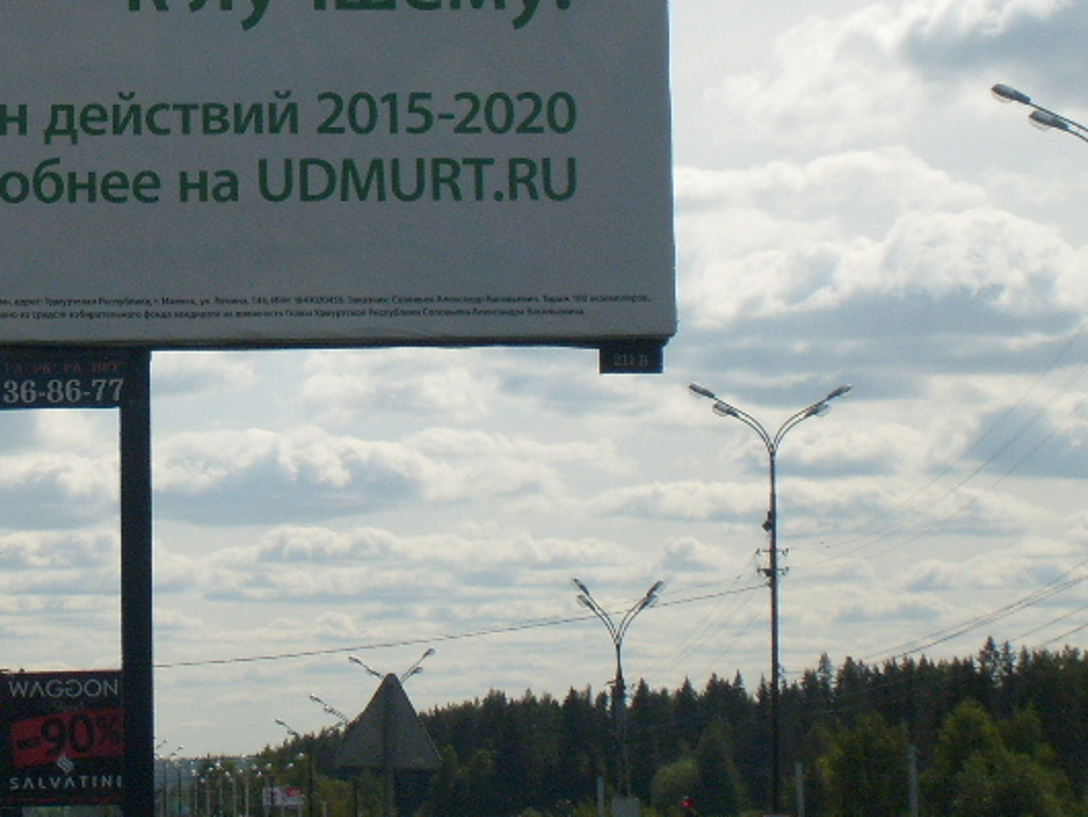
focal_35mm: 139
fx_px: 4371
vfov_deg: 10.6
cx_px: 99
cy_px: 144
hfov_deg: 14.0
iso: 80
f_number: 9.8
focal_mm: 12
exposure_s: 1/500
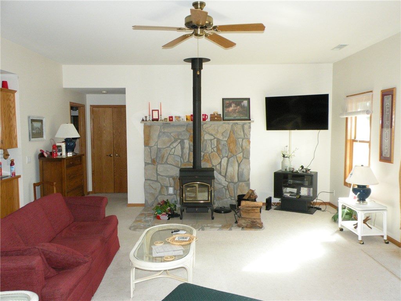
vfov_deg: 51.4
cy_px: 150
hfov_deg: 65.3
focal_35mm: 27
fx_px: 313
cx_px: 200
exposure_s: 1/30
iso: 258
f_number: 3.5
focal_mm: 4.7
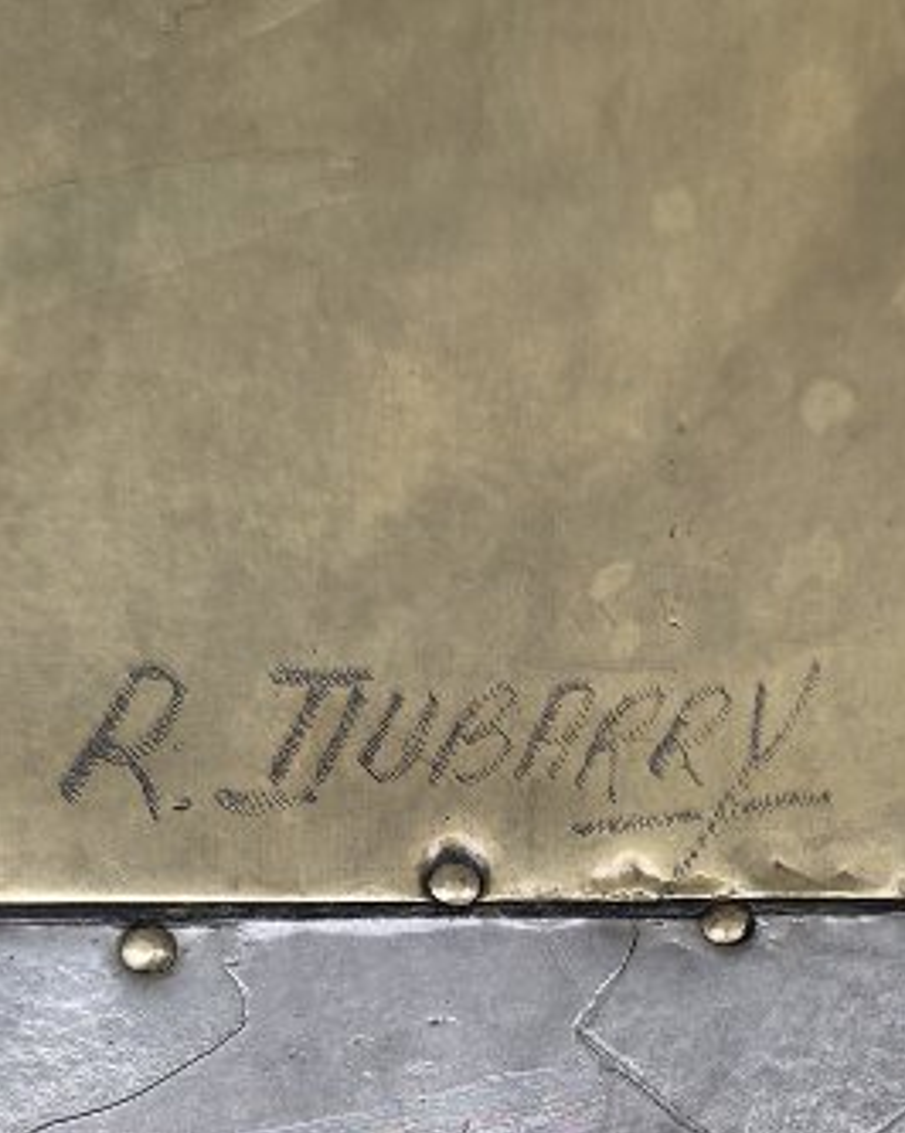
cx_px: 646
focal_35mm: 81
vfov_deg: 22.8
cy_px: 1089
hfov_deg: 18.8
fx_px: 2714
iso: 12
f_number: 1.7
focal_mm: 6.3
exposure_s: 1/285
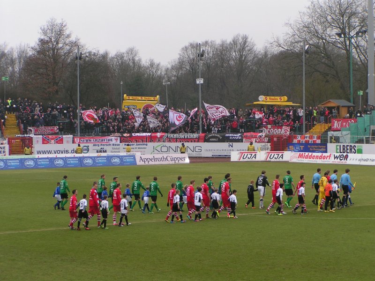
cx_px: 188
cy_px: 140
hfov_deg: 16.6
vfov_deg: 12.5
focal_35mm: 119
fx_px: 1289
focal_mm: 18.2
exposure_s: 1/160
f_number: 4.5
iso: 50
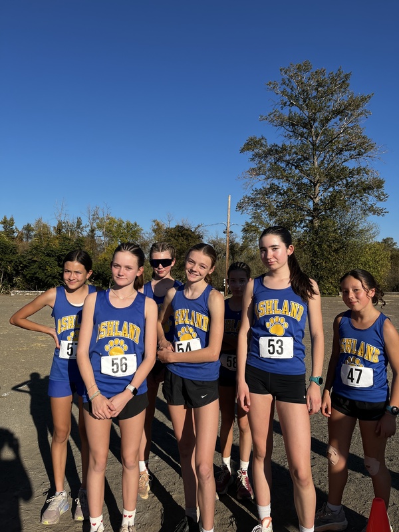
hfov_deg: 53.1
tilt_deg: -0.3
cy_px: 266
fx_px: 400
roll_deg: -1.5
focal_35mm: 26
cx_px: 200
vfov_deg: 67.3
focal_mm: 5.1
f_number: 1.6
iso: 50
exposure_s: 1/4016
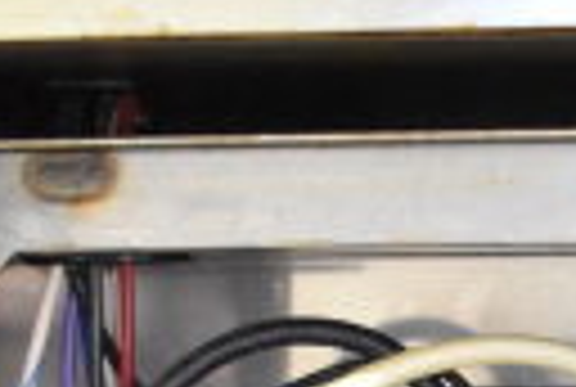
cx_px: 1130
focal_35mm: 171
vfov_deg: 7.6
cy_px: 848
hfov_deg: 11.0
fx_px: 2742
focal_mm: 24
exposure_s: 1/50
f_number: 3.8
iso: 6400
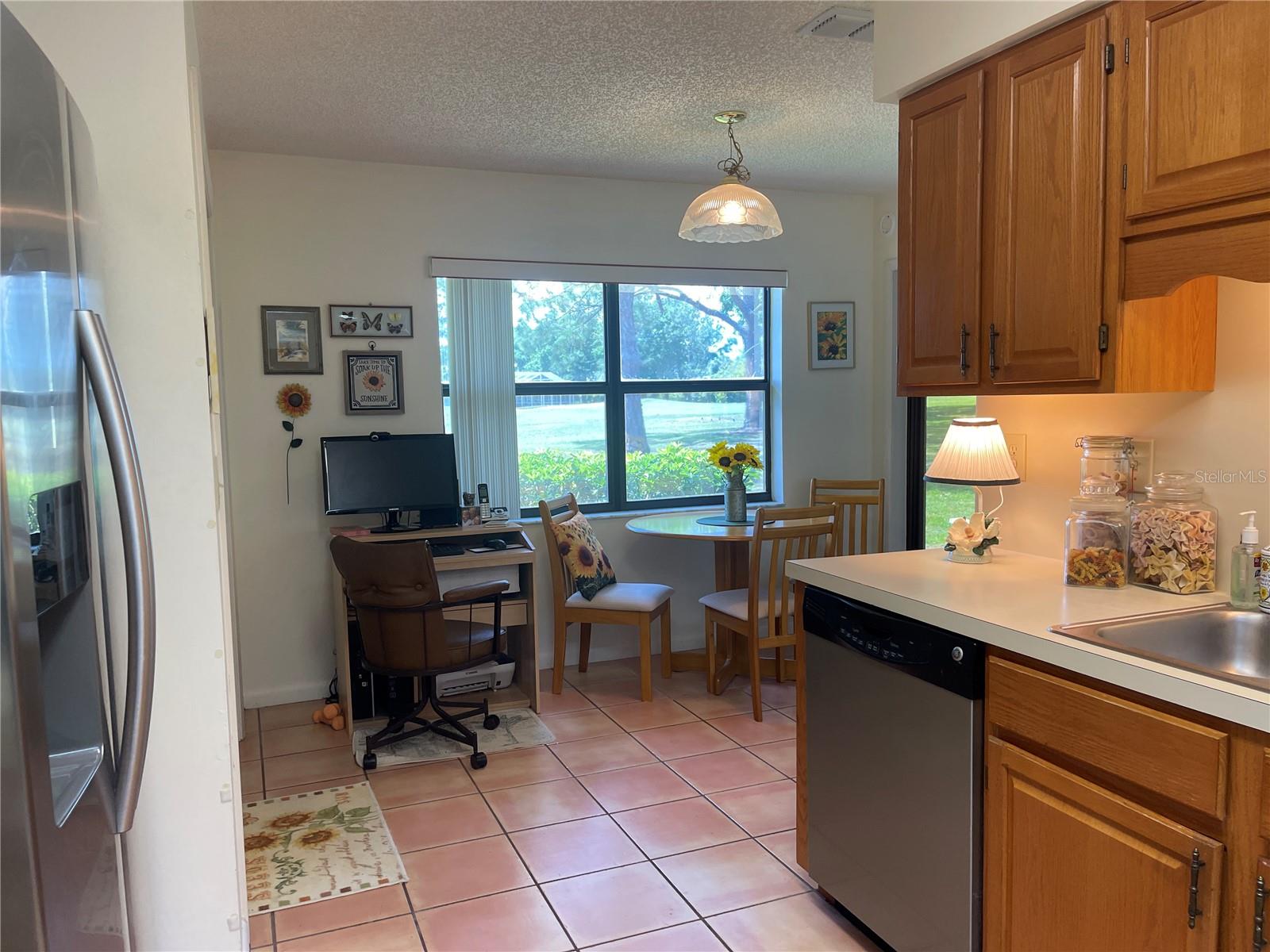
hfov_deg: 69.4
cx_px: 635
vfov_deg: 54.9
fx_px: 917
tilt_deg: -6.6
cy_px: 476
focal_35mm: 25
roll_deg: +1.6
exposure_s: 1/120
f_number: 1.6
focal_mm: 5.1
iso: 100
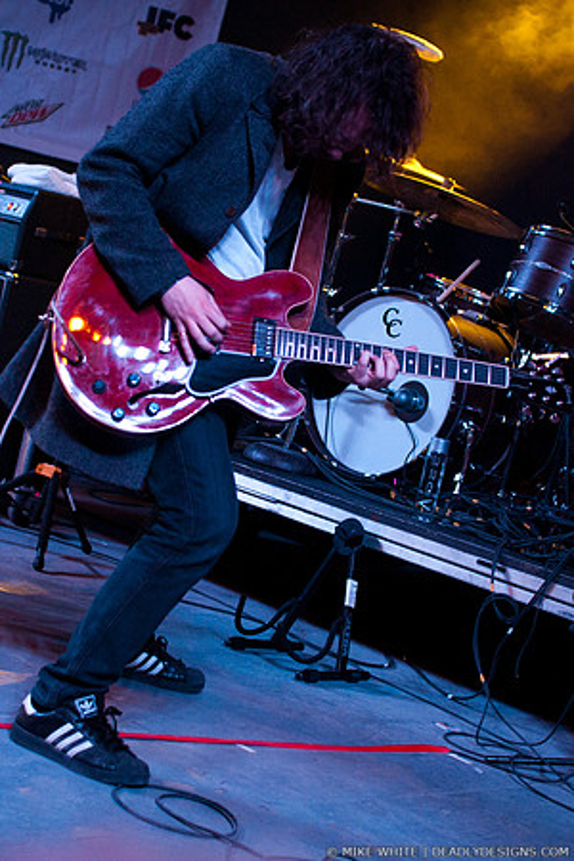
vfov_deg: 43.6
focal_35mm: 45
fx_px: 1076
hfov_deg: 29.9
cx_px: 287
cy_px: 430
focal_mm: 30
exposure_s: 1/125
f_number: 2.8
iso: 1250
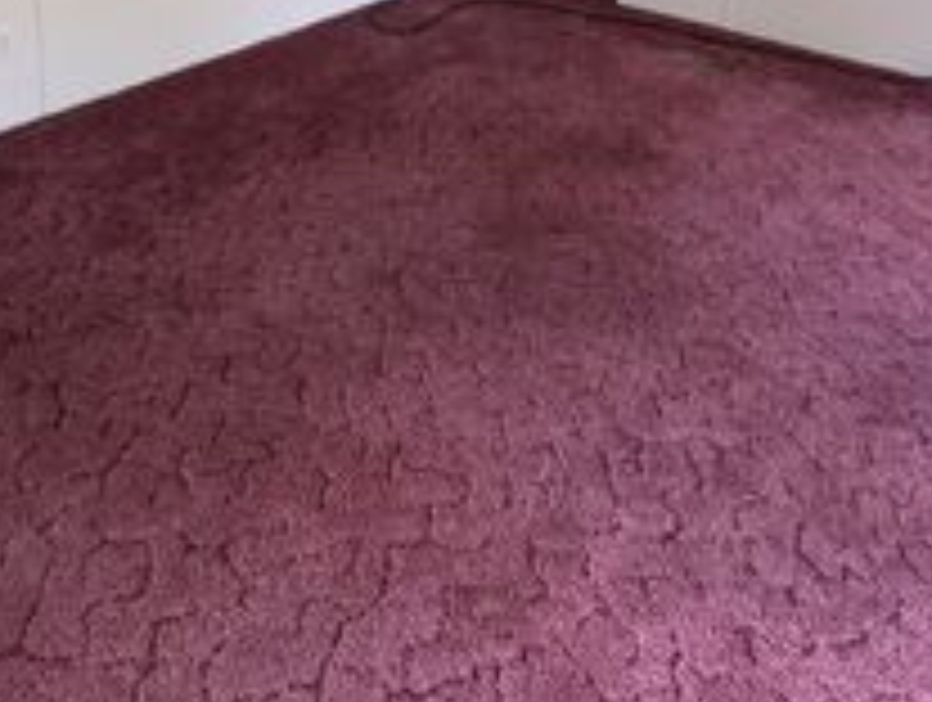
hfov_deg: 50.3
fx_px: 971
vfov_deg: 33.6
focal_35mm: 36
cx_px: 308
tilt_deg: -13.5
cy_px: -104
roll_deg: +0.1
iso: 125
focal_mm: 2.22
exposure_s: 1/121
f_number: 2.2
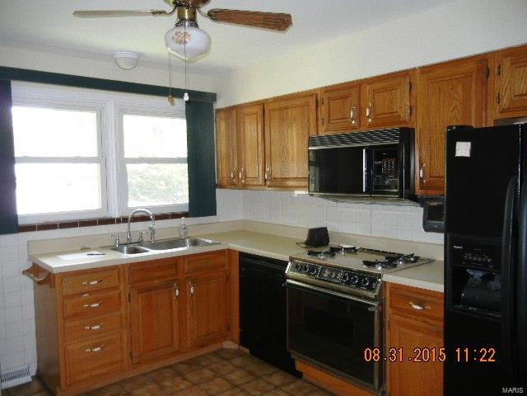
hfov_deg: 60.0
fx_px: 457
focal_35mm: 30
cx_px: 264
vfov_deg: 46.8
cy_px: 198
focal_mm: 5.4
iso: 200
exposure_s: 1/30
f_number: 3.5
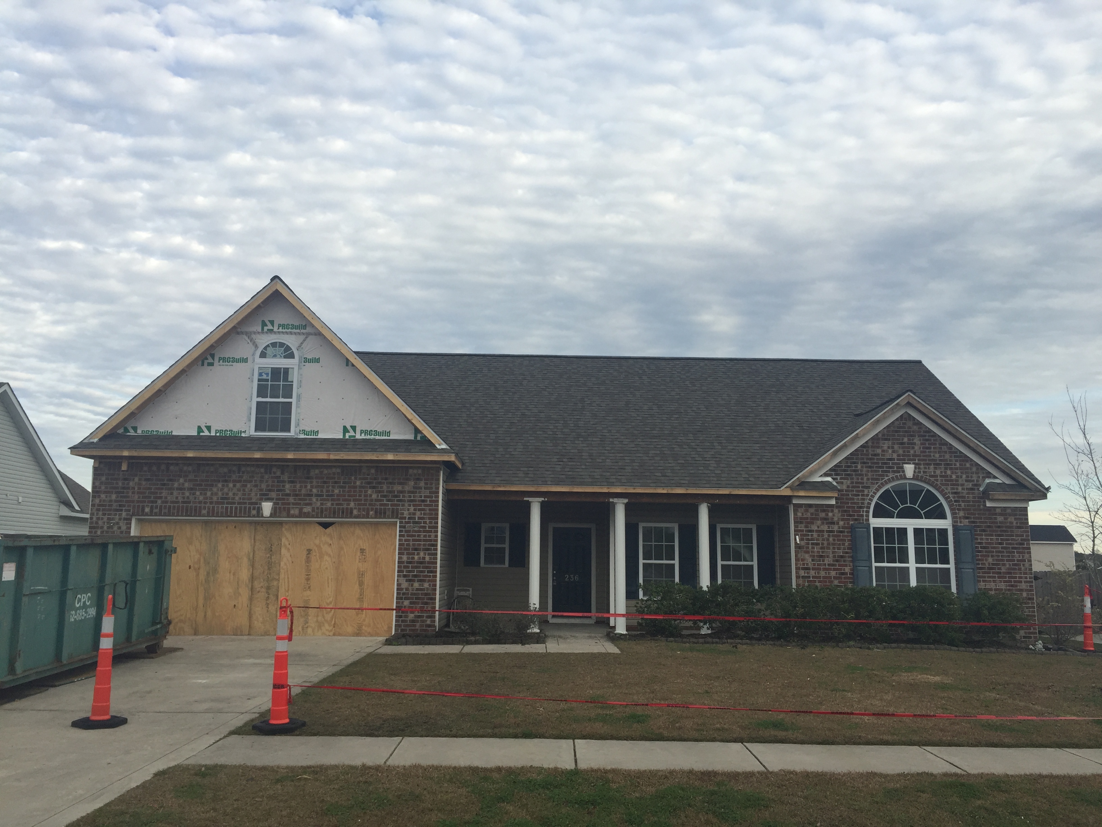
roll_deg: -0.8
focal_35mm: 29
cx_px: 551
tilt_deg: +8.3
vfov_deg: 48.2
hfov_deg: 61.7
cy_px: 414
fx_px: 923
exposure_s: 1/682
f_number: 2.2
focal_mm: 4.15
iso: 32
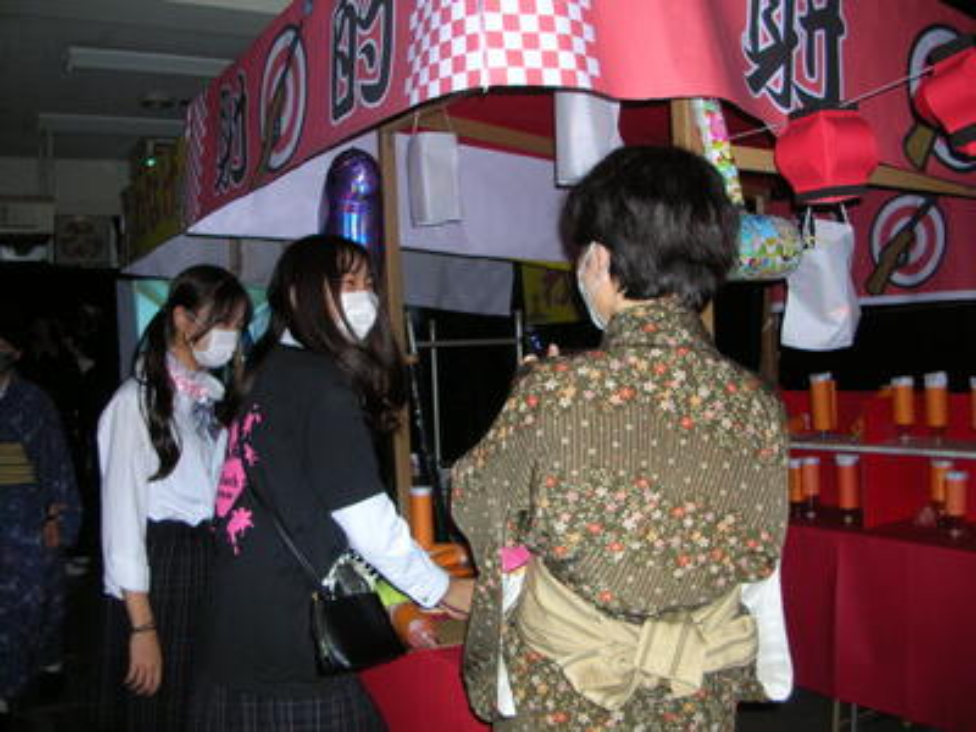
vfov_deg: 40.7
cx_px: 488
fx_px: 987
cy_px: 366
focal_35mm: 35
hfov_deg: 52.6
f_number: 2.8
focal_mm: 5.8
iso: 95
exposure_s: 1/60.1
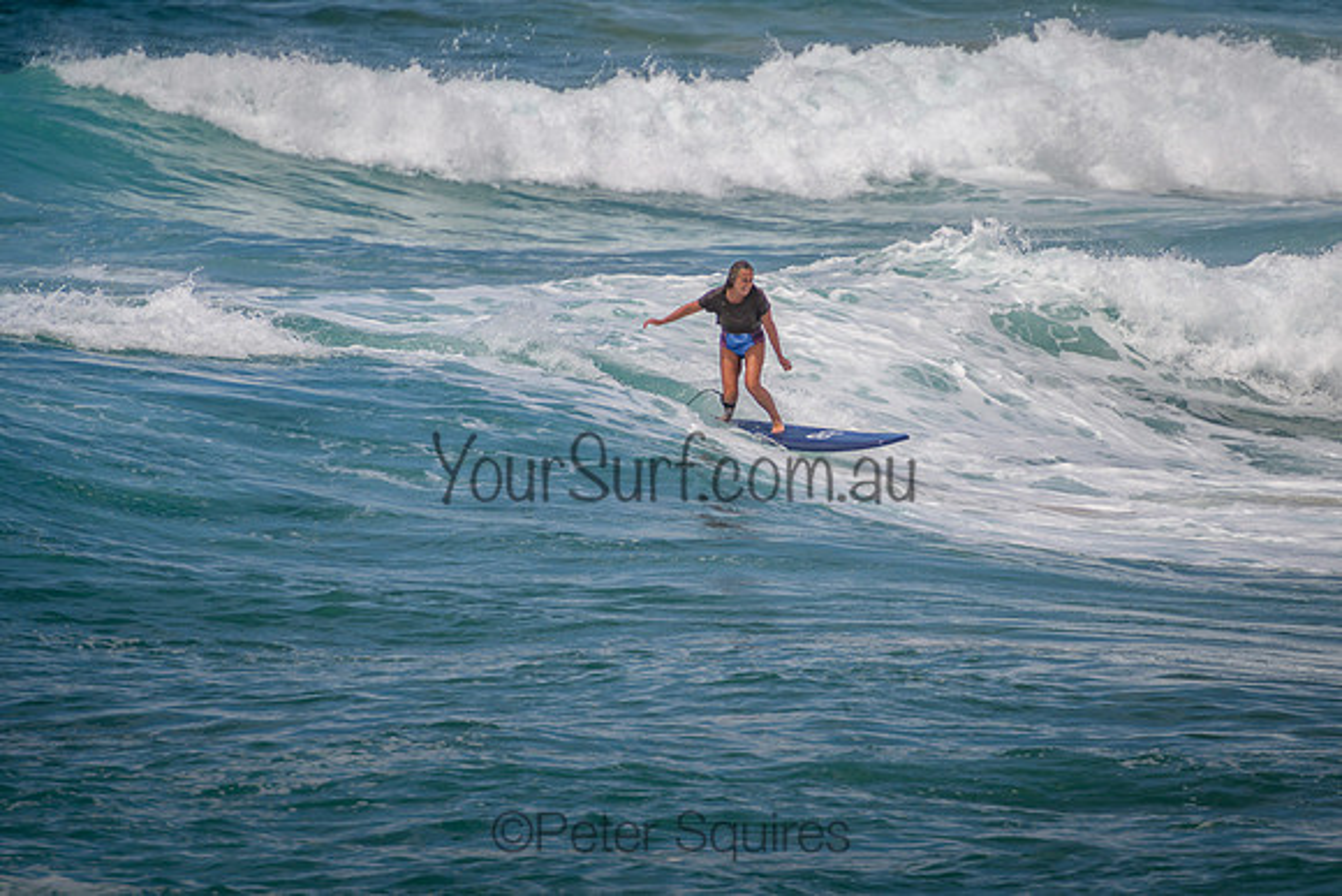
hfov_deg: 3.8
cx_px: 799
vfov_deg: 2.5
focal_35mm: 549
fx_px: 20482
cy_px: 441
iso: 180
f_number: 5.6
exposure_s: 1/2000
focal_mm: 400
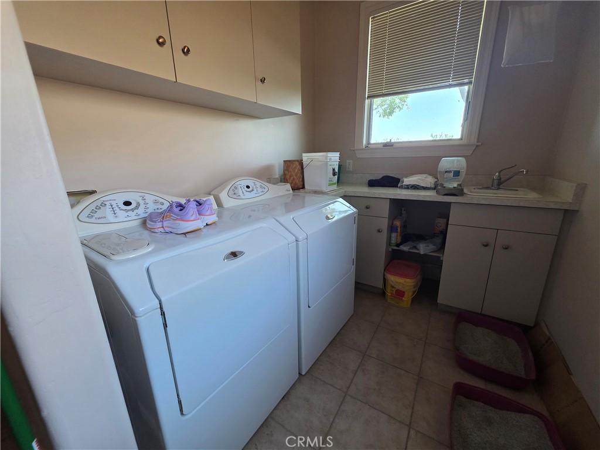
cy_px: 225
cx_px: 300
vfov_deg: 89.9
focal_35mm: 13
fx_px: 225
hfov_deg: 106.2
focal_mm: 2.2
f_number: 1.9
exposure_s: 1/60
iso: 250
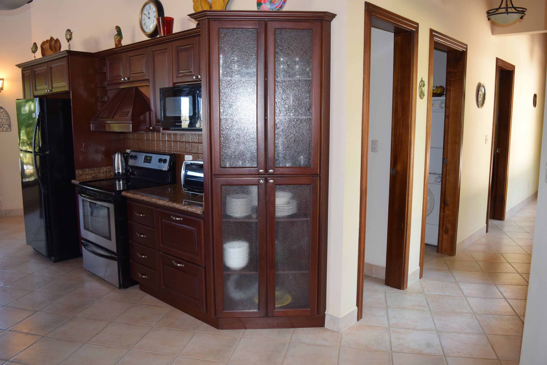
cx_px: 274
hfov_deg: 67.3
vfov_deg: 48.0
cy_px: 182
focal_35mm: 27
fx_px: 411
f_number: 4.5
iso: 800
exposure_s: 1/80
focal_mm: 18
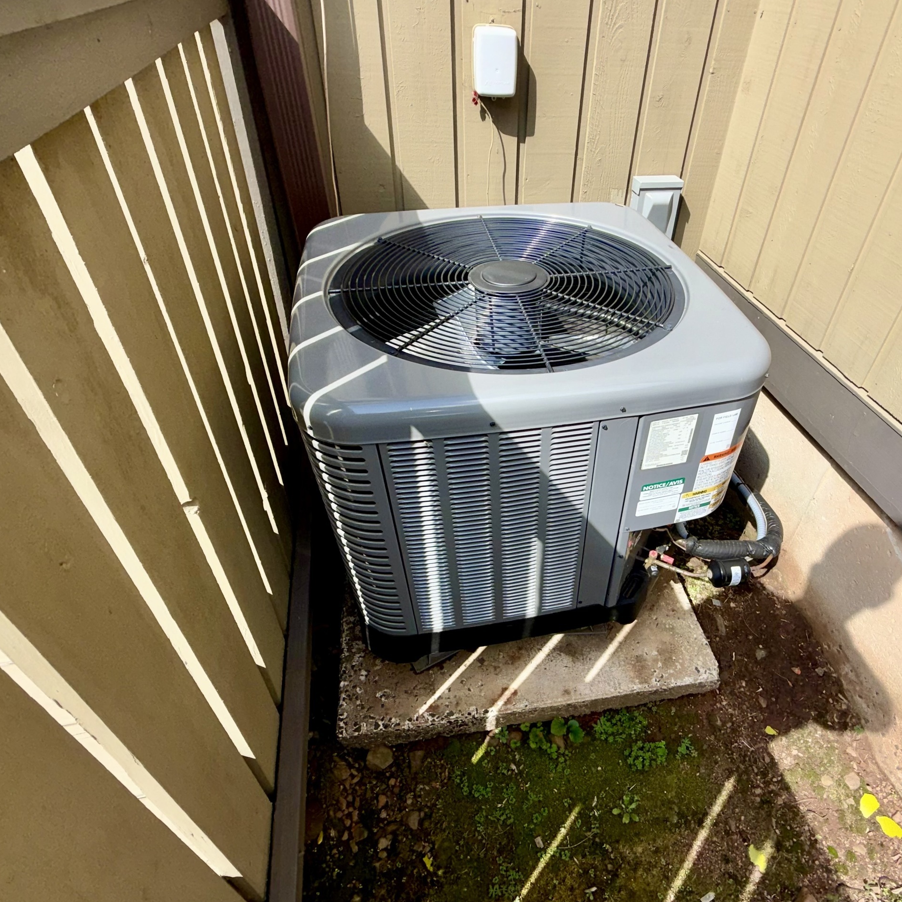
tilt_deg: -41.8
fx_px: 590
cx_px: 536
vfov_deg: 74.7
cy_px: 487
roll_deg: -5.2
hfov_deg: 74.1
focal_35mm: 20
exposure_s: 1/540
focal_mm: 2.22
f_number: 2.2
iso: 16
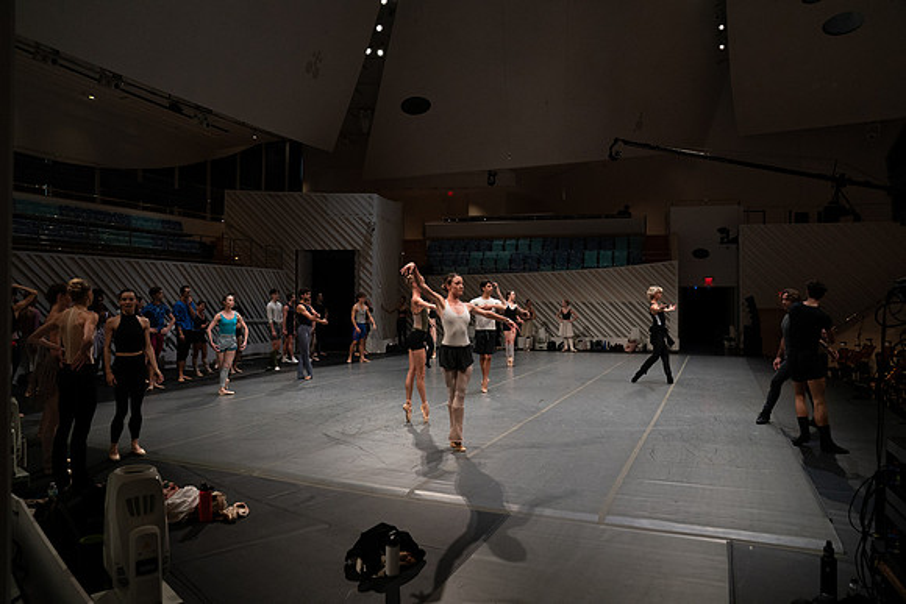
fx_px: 604
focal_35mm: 24
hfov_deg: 73.7
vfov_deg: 53.2
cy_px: 302
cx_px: 453
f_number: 4
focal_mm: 24
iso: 3200
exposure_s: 1/400
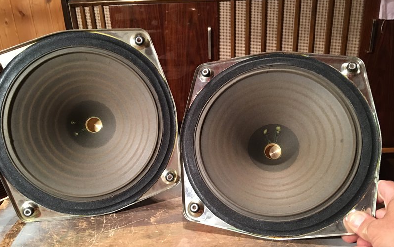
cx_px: 198
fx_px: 333
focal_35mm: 31
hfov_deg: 61.2
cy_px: 146
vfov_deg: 40.5
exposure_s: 1/8
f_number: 2.2
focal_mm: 4.15
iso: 125
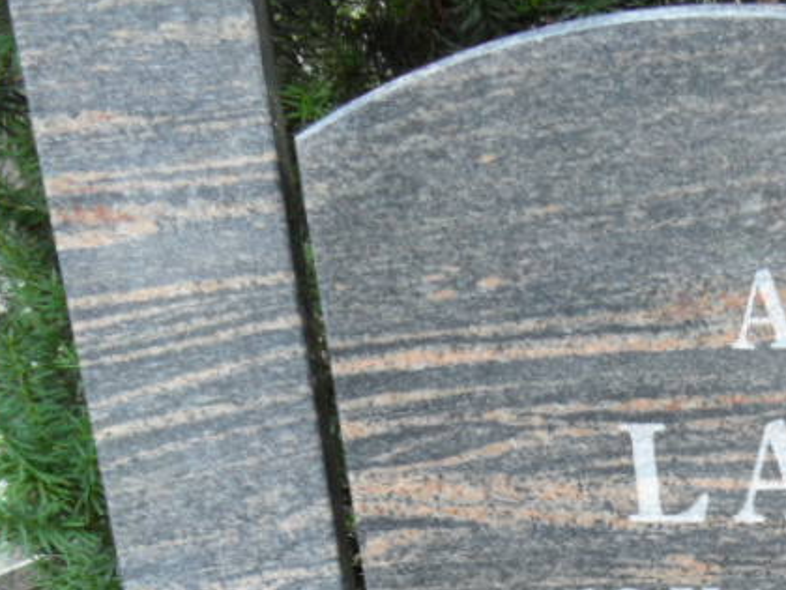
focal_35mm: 78
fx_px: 1771
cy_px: 695
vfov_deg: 18.0
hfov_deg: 23.2
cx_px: 906
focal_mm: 5.3
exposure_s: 1/45
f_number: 3.4
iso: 100
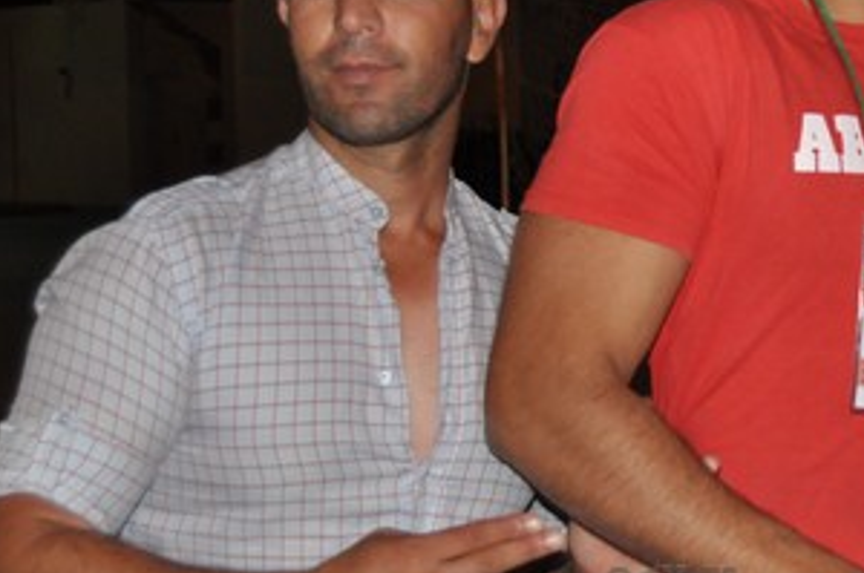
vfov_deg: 14.2
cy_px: 180
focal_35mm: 96
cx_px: 769
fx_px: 2300
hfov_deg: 20.9
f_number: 4.2
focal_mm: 30
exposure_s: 1/60
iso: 800
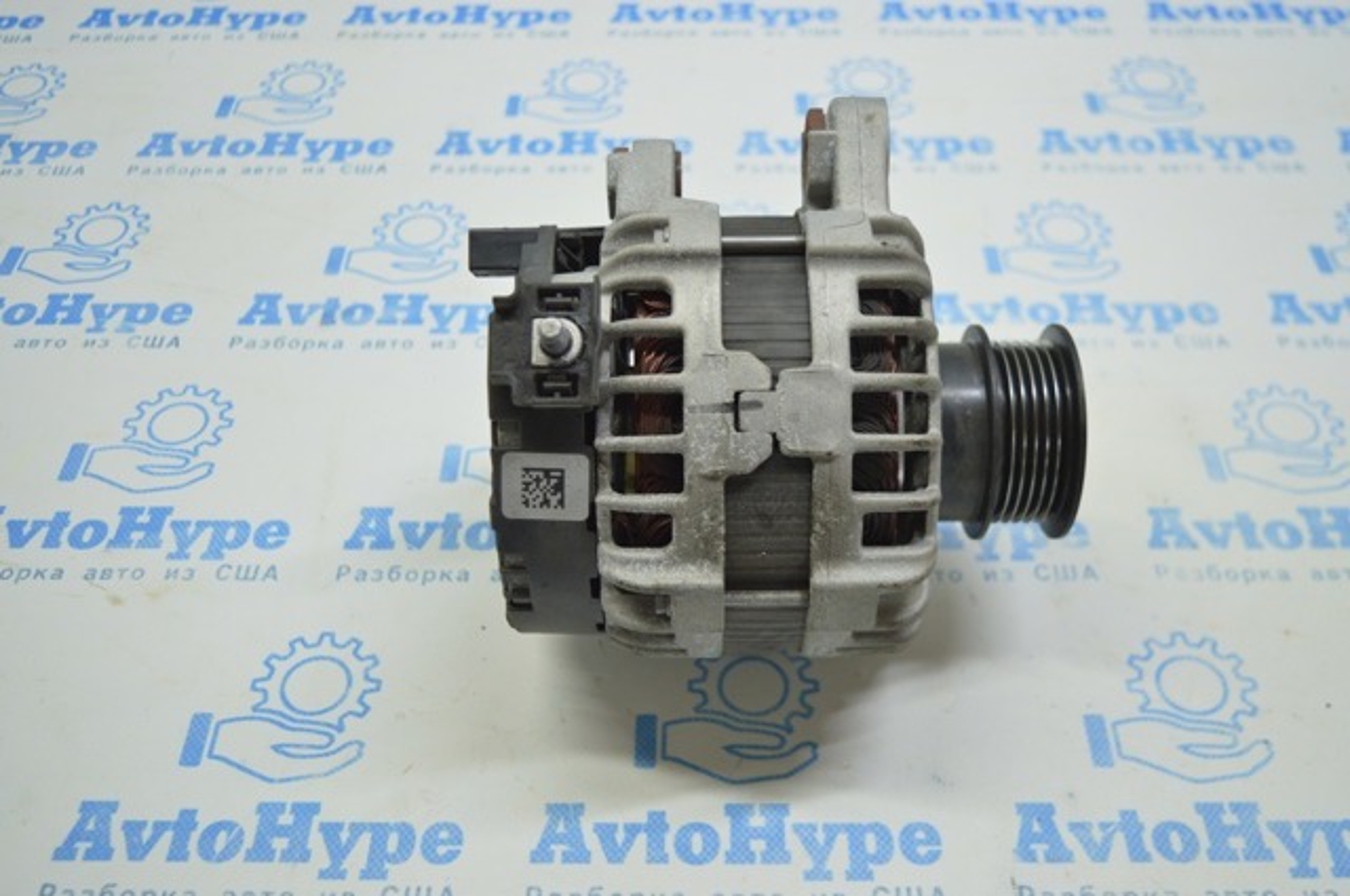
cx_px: 675
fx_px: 1348
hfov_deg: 53.2
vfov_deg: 36.8
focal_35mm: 36
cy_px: 448
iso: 400
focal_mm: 24
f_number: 4
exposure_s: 1/40
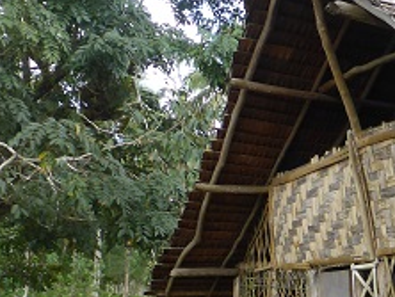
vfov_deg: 20.1
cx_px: 541
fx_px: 822
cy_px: 267
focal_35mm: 72
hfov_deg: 23.3
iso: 100
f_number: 3.3
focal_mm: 4.3
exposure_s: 1/200
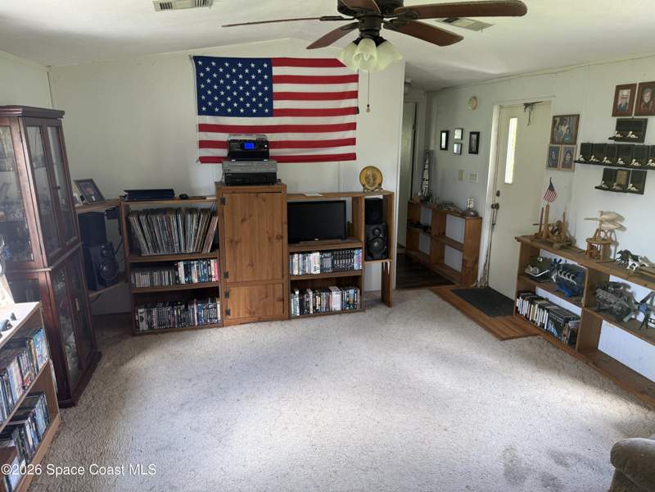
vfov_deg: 56.8
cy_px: 246
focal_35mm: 24
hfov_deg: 71.6
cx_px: 328
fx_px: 454
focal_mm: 6.76
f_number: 1.78
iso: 125
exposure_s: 1/60
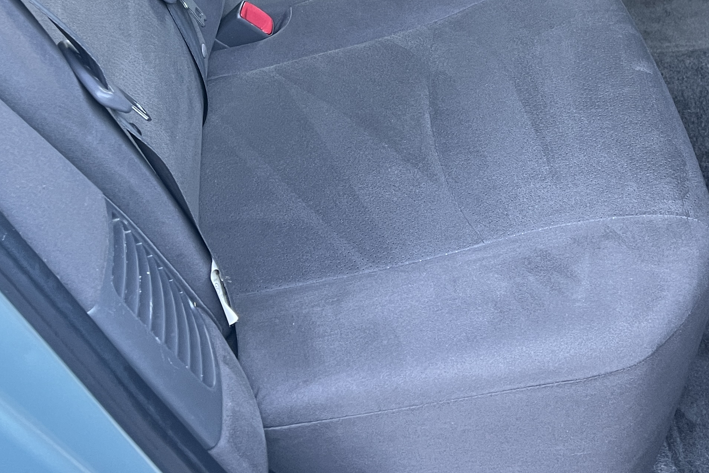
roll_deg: -3.5
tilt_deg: -33.5
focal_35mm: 57
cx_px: 445
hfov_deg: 34.9
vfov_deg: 22.4
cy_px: -53
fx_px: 1122
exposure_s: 1/65
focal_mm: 5.7
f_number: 1.5
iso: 125
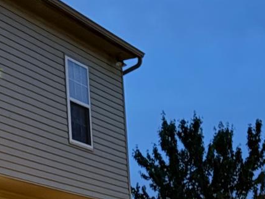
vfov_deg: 11.6
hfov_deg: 15.4
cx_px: -33
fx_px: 950
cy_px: 276
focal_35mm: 124
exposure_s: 1/5
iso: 1000
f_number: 1.6
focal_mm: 5.96
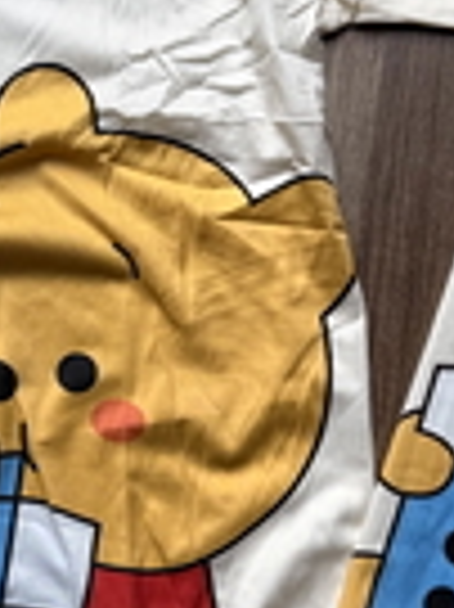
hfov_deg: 15.5
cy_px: 511
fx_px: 1664
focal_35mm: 95
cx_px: 220
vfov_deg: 20.4
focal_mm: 6.76
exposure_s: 1/121
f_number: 1.78
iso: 64
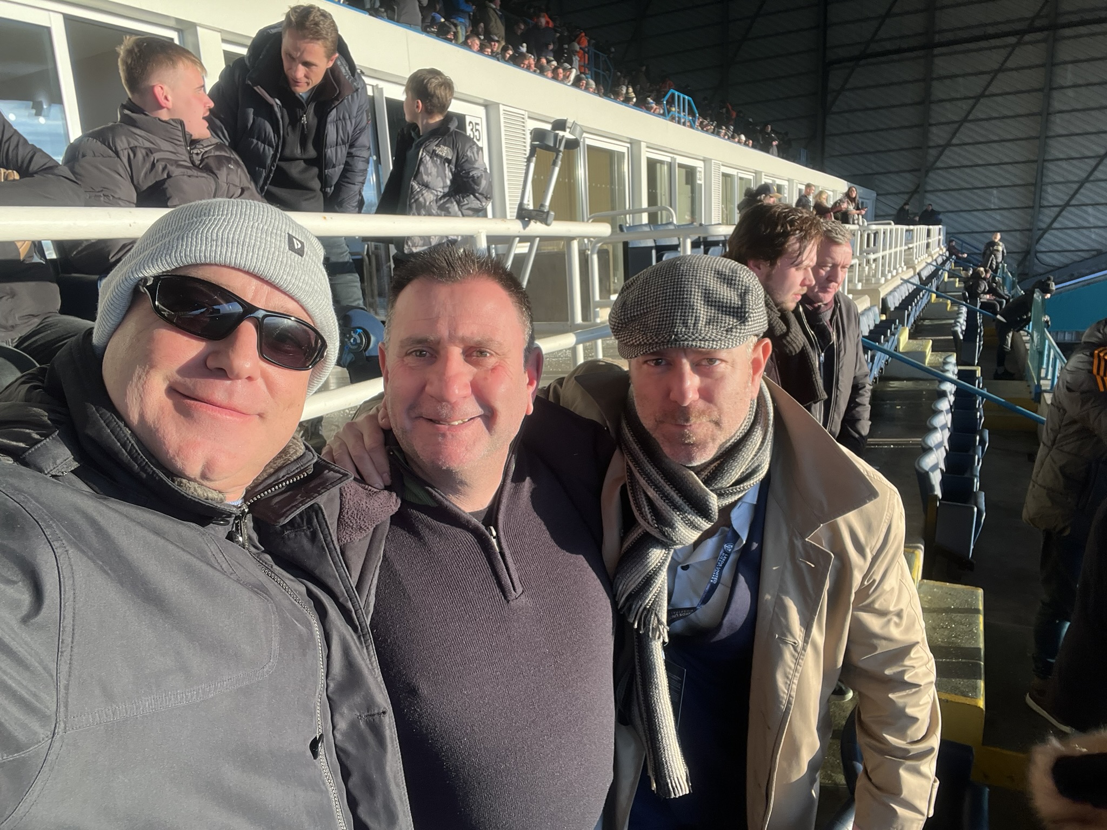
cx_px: 554
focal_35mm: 23
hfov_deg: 73.9
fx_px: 736
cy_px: 415
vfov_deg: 58.9
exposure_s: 1/140
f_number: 2.2
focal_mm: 2.71
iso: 25
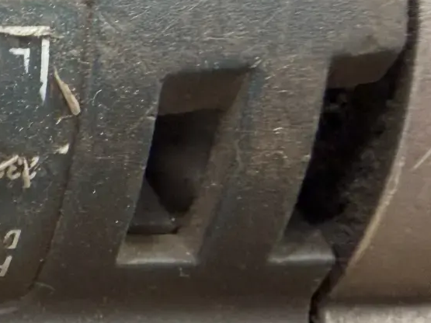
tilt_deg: -59.8
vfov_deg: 16.3
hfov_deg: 18.3
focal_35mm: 90
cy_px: 52
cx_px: -290
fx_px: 1120
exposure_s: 1/50
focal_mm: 2.22
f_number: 2.2
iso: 160
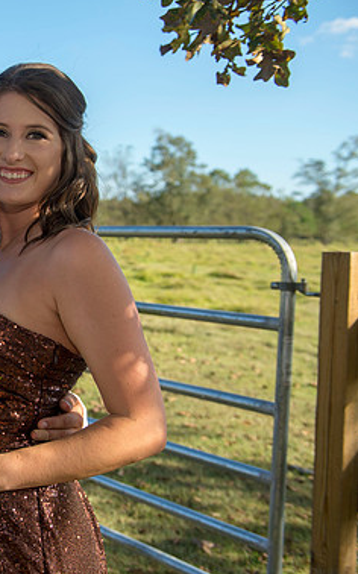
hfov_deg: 23.5
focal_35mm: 50
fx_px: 781
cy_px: 287
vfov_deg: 40.3
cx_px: -79
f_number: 4.5
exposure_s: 1/500
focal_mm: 32
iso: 200
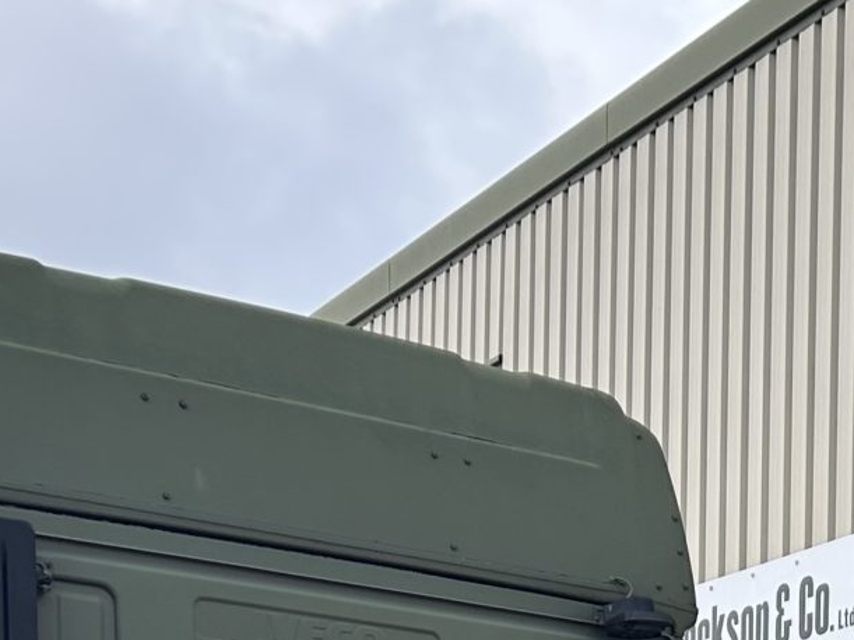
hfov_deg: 17.0
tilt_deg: -1.7
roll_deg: -1.3
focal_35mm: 109
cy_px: 1129
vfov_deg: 12.5
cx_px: 1093
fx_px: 2689
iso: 50
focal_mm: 5.7
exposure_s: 1/1009
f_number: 1.5
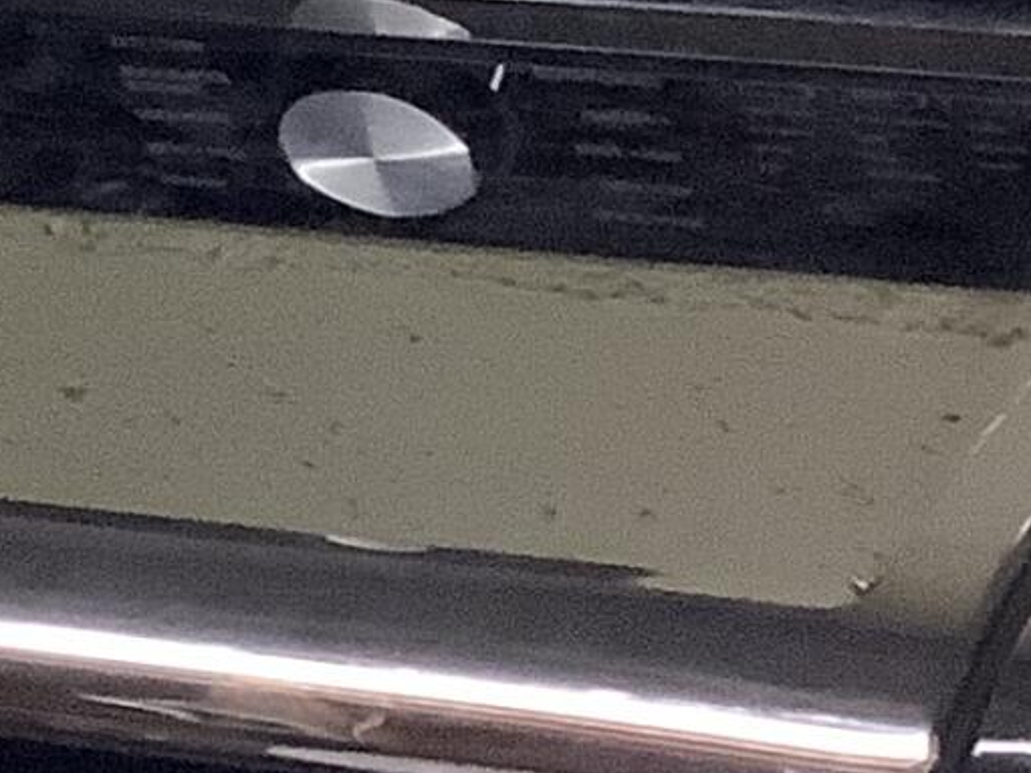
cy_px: -234
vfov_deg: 8.1
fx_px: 5419
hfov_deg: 10.5
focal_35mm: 182
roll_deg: +1.0
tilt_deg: -8.9
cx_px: -474
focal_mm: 3.3
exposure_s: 1/30
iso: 500
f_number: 2.4
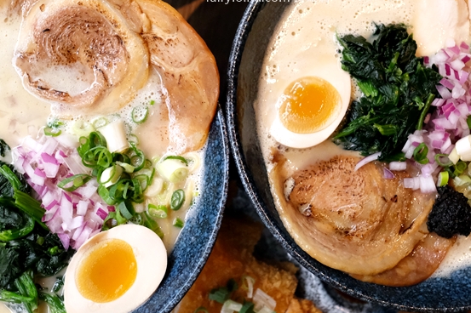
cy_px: 118
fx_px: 745
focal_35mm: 57
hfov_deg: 34.9
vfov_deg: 23.7
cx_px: 179
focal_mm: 23
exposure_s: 1/2900
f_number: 3.6
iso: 4000
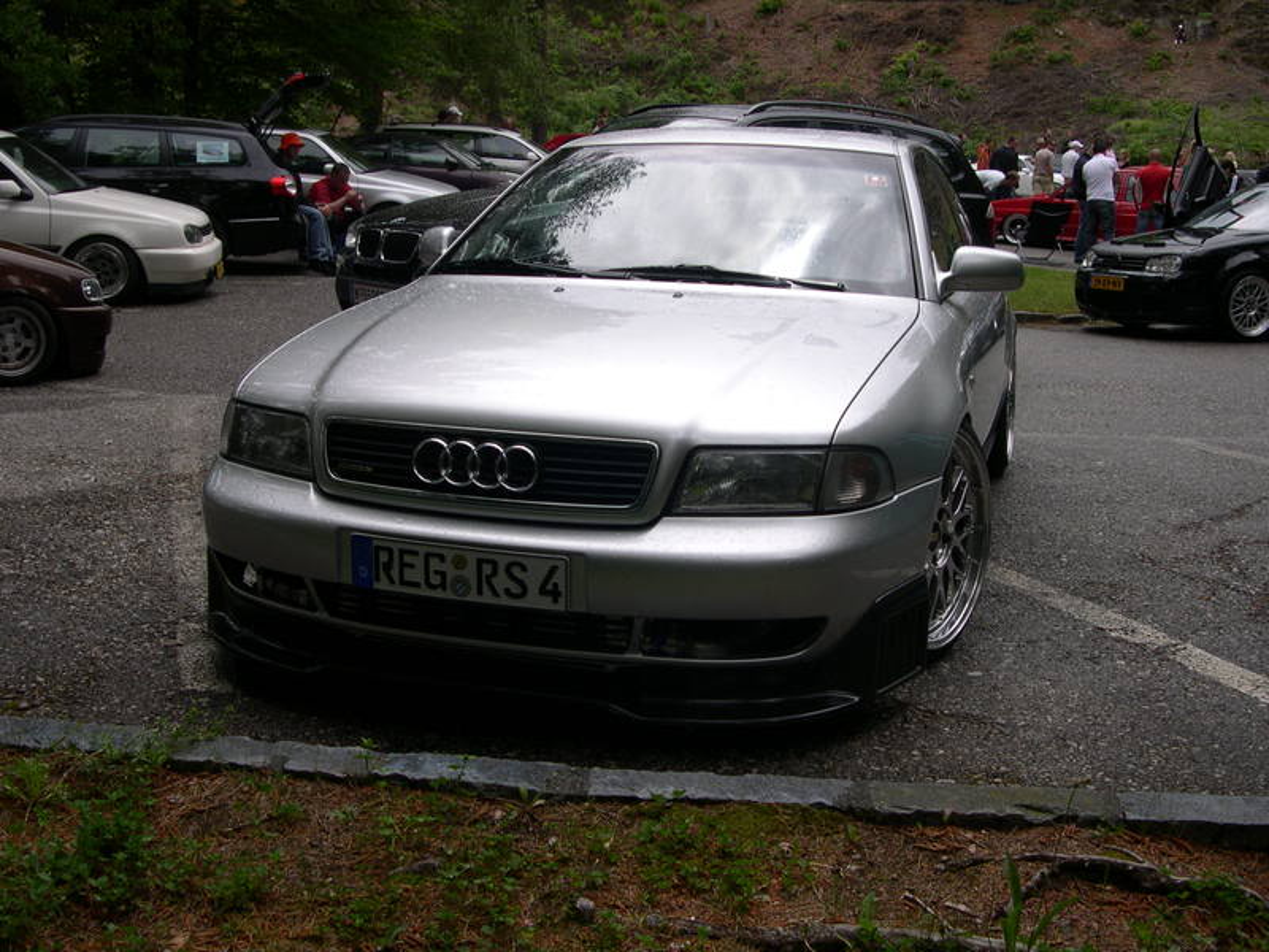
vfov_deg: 37.7
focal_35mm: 38
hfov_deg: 49.0
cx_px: 634
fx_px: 1393
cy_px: 476
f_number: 7.6
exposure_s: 1/147
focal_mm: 8
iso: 100
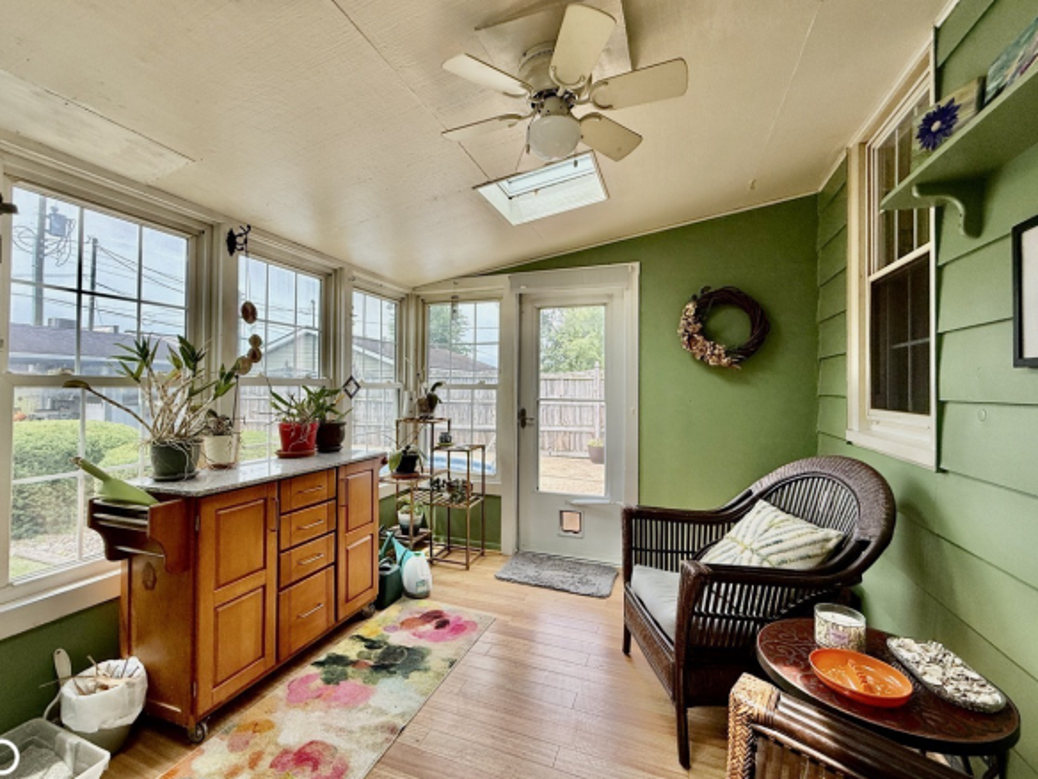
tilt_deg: +2.9
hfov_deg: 94.4
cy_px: 377
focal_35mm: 16
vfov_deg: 78.1
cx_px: 490
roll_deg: +0.2
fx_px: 480
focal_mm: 2.22
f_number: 2.2
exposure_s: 1/403
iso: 64
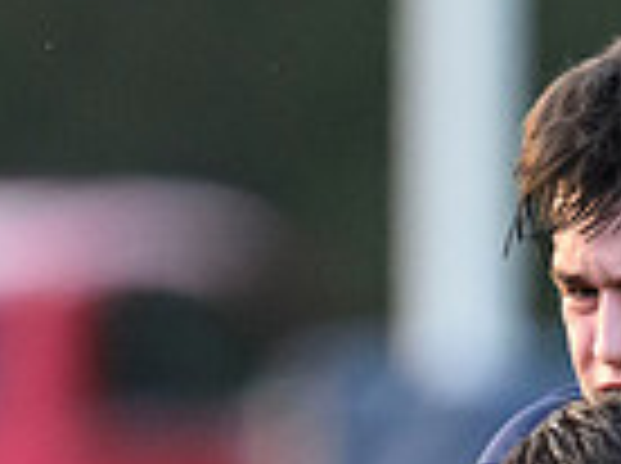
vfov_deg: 0.4
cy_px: 1164
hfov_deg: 0.5
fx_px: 67981
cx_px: 903
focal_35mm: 3796
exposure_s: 1/1600
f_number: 4
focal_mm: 560
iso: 3200
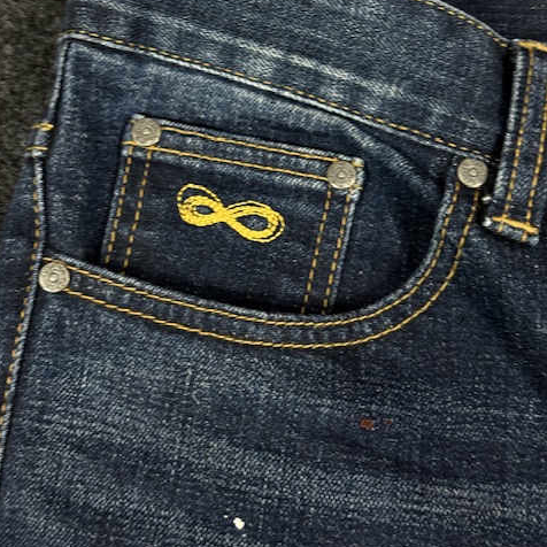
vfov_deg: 29.8
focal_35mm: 57
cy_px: 185
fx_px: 1019
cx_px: 272
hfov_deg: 30.0
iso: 160
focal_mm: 6.76
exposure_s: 1/50
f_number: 1.78
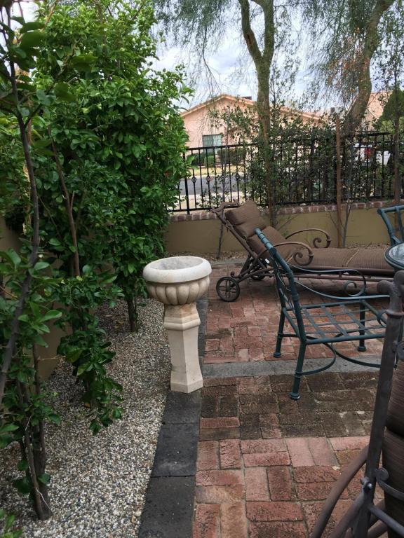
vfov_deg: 61.7
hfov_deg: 48.2
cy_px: 269
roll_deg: +3.3
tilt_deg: -13.2
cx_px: 202
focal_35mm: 29
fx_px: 451
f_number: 2.2
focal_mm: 4.15
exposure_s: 1/60
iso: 25
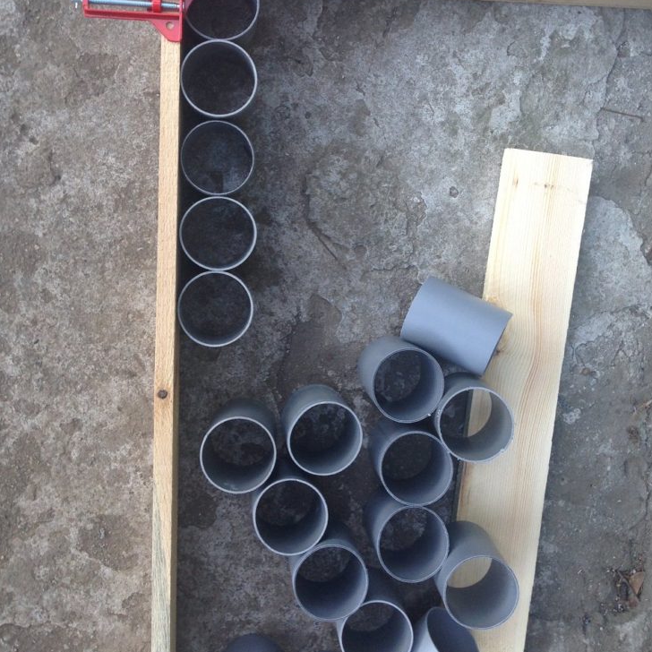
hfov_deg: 40.9
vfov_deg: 40.6
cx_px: 342
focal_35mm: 41
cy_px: 236
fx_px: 874
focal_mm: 4.12
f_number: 2.4
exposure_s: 1/40
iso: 50
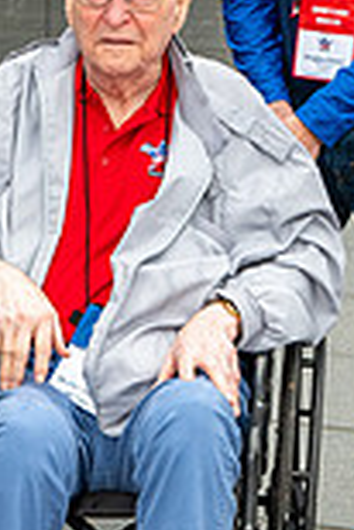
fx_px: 1678
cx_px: -15
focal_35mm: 114
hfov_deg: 11.9
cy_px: 330
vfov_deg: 17.9
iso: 1600
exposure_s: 1/640
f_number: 8
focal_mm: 39
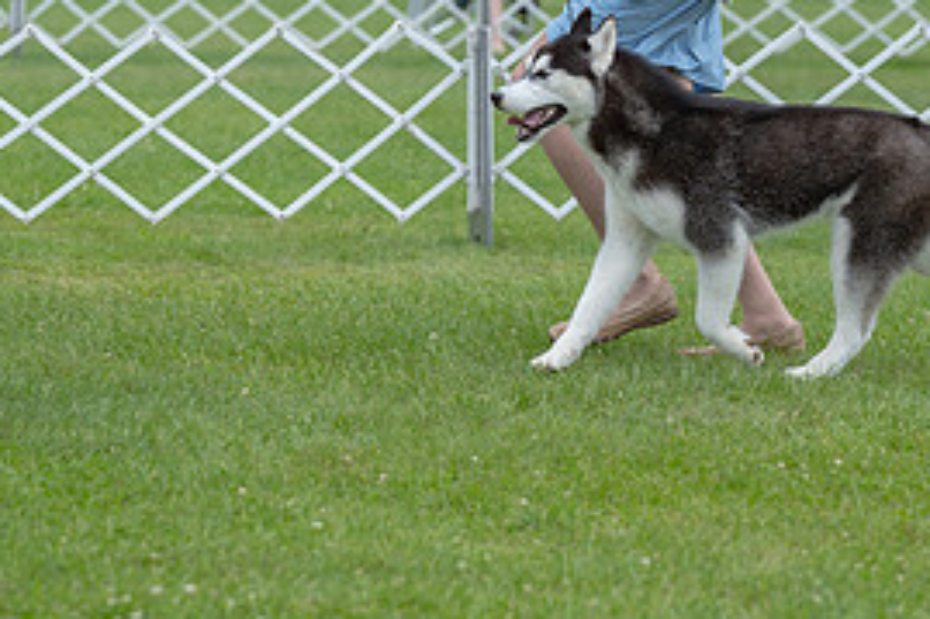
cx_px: 667
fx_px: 6635
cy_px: -22
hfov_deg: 8.0
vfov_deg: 5.3
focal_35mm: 257
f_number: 4.5
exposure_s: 1/1000
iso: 400
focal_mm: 119
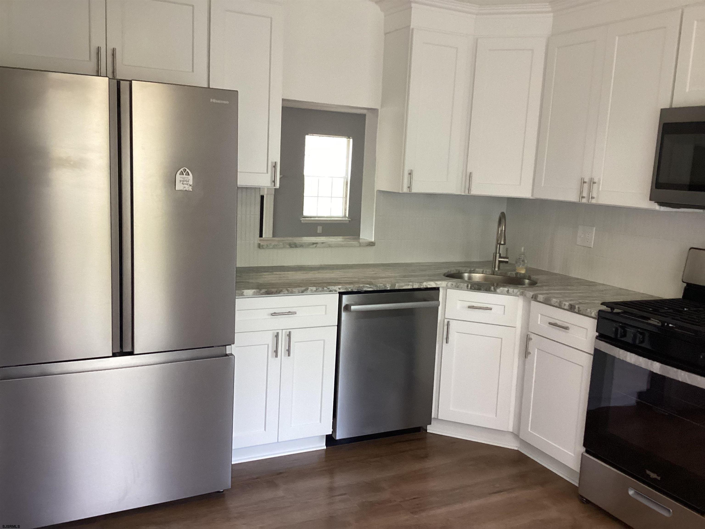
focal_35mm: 31
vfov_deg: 45.4
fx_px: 631
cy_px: 264
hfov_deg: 58.4
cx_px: 352
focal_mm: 3.3
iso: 200
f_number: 2.4
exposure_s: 1/60
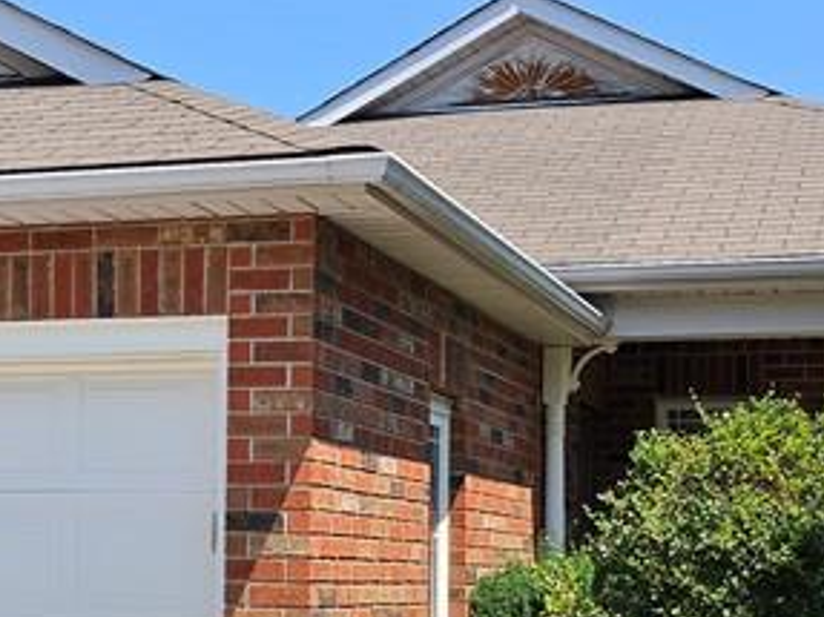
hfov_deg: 23.8
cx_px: 342
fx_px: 1951
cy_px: 474
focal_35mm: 82
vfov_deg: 17.9
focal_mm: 5.4
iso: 25
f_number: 1.8
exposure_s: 1/1497
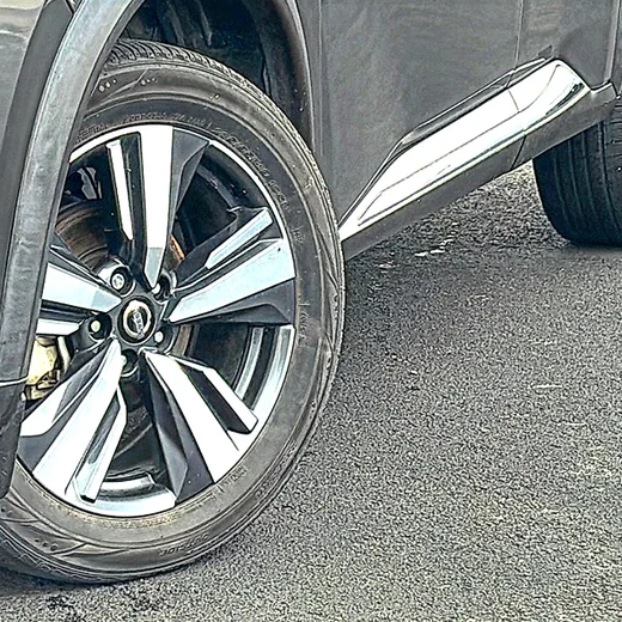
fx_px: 2419
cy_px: 309
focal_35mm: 119
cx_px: 268
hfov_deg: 14.6
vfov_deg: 14.7
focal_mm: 6.86
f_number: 1.78
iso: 80
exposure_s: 1/562
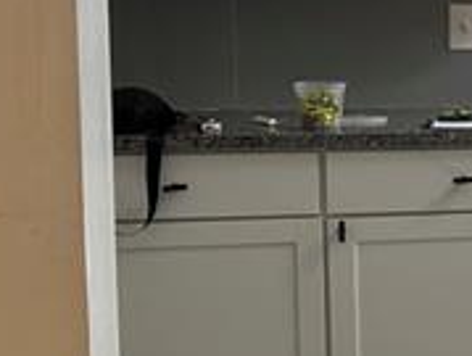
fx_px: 1872
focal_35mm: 137
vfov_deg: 10.9
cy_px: 140
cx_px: 1147
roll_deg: -1.5
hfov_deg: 11.7
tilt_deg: -6.7
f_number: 1.78
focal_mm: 6.86
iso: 64
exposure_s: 1/127
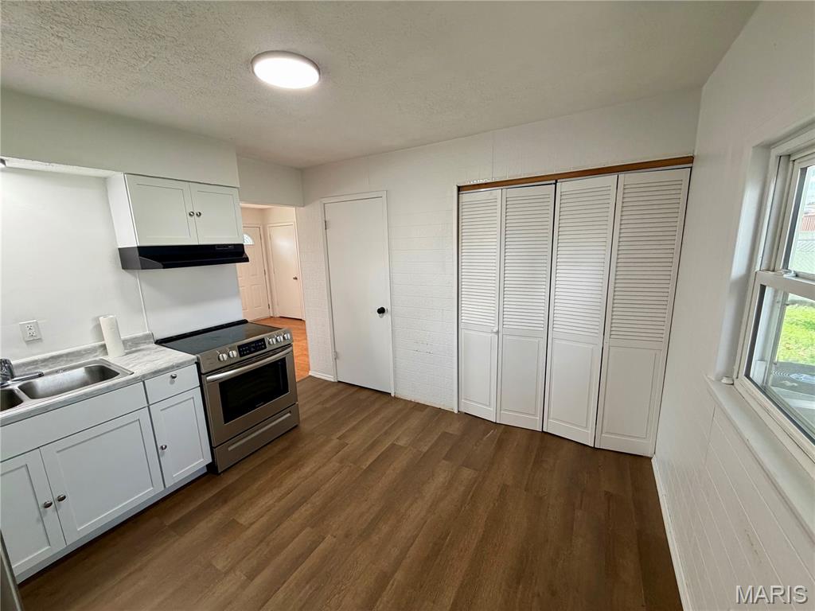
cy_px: 306
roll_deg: +2.0
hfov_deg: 102.1
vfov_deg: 85.7
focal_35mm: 14
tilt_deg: -10.6
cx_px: 408
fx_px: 330
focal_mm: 2.22
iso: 200
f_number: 2.2
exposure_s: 1/120
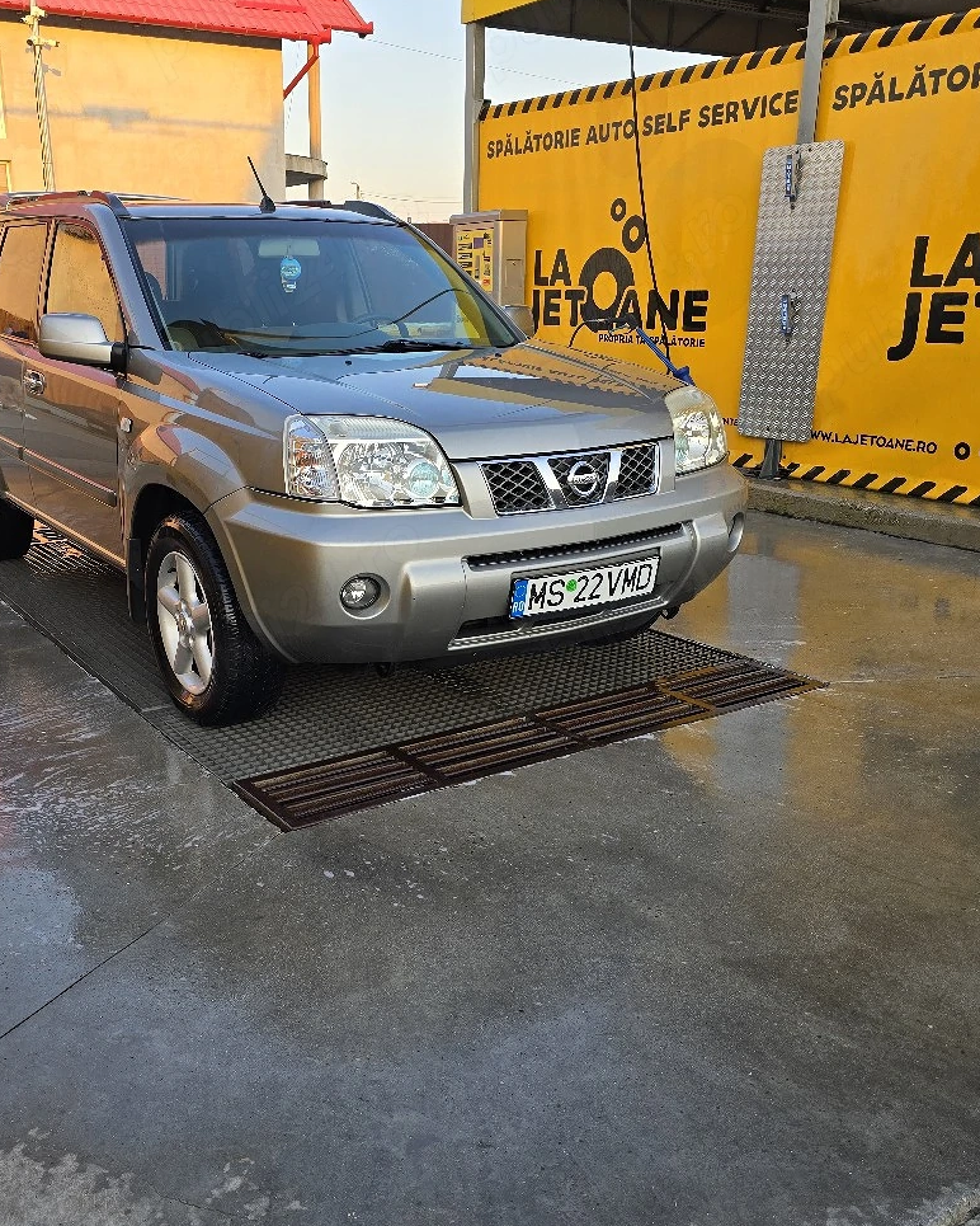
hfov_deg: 46.7
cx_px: 367
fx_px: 1124
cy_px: 675
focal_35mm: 31
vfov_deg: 57.1
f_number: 1.7
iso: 20
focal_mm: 6.3
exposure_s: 1/182
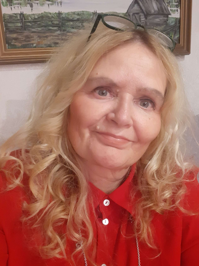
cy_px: 133
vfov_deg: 58.4
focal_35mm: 31
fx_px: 238
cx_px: 100
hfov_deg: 45.4
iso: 400
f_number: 2
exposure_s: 1/25
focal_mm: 3.75
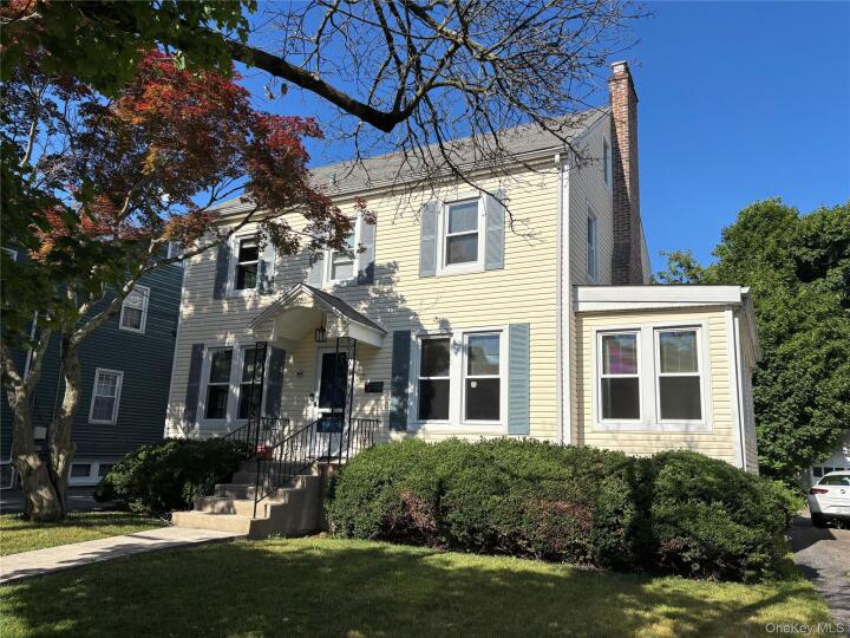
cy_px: 319
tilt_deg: +11.5
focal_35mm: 26
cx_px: 425
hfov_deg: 67.3
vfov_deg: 53.1
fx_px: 638
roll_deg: -2.4
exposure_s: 1/4082
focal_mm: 5.96
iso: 50
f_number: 1.6
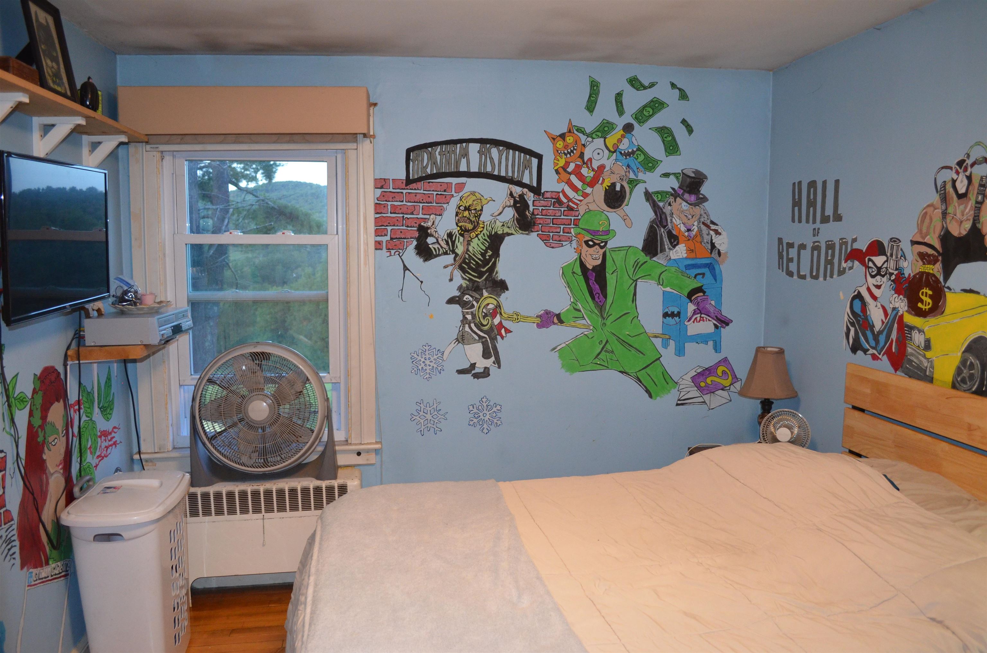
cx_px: 494
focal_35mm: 27
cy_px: 326
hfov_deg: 67.5
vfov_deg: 47.7
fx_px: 739
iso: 1600
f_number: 3.5
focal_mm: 18
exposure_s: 1/60
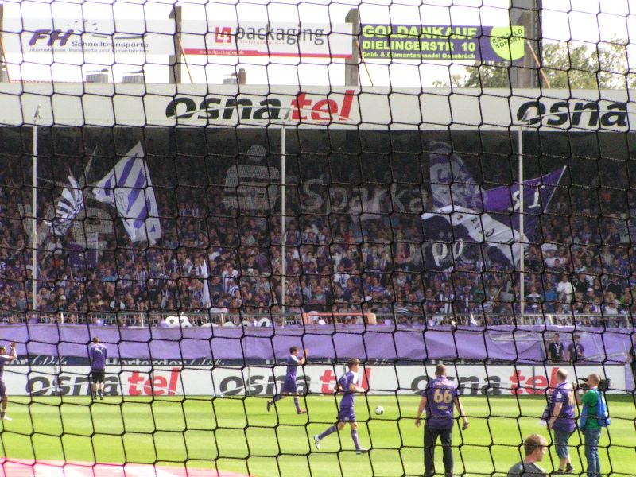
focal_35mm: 206
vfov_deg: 7.2
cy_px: 238
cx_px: 318
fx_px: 3785
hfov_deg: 9.6
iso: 400
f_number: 8
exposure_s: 1/1000
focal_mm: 31.5
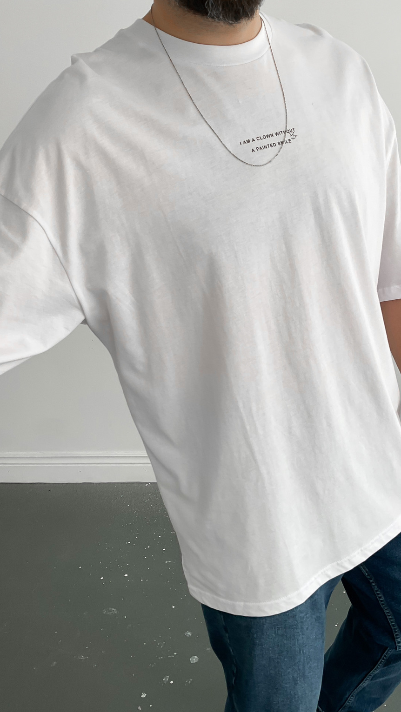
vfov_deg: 59.5
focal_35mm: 33
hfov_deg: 35.5
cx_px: 248
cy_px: 358
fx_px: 624
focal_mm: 3
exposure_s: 1/120
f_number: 1.8
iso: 25
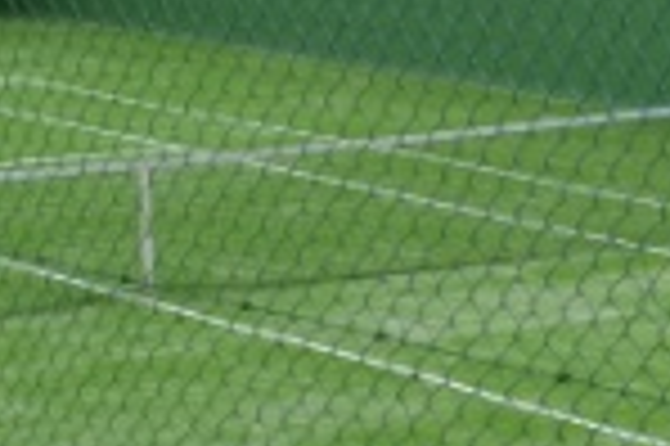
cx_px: 585
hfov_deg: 11.0
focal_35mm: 186
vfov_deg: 7.4
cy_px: 115
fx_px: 3458
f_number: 8
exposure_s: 1/250
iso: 100
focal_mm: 18
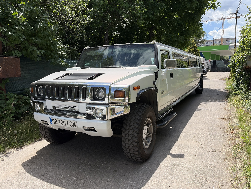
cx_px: 126
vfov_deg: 53.1
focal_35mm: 26
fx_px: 189
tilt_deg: -6.9
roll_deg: +0.9
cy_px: 94
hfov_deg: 67.3
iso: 50
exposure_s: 1/3279
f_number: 1.6
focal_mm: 5.96
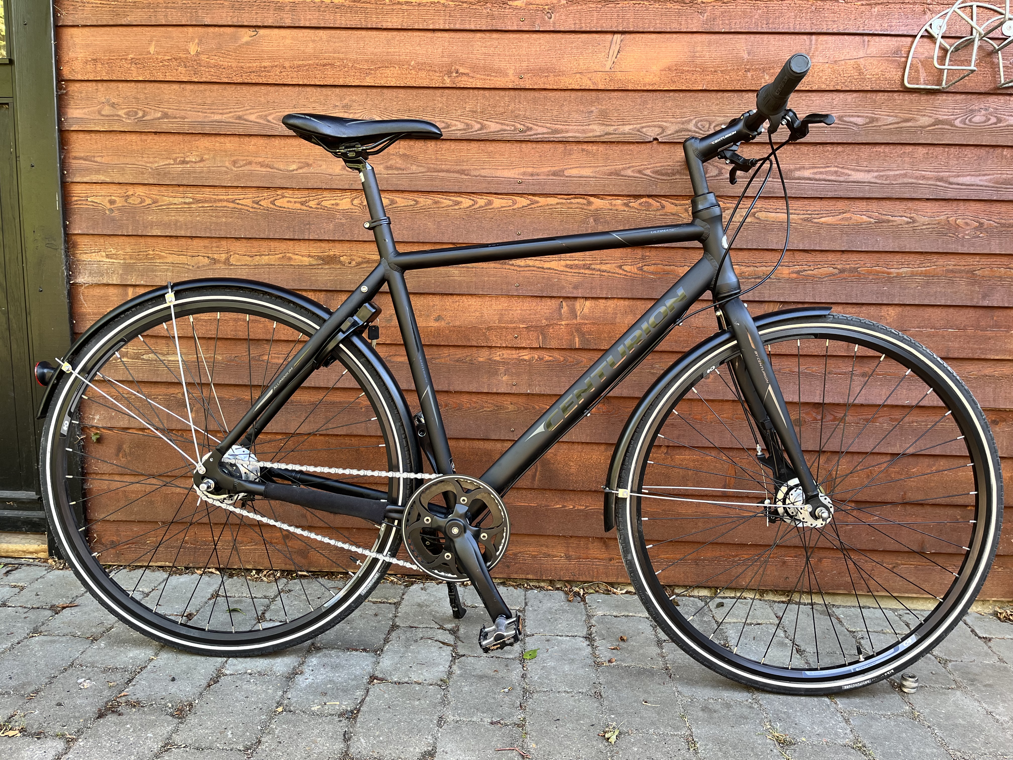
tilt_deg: -8.0
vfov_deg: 53.1
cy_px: 380
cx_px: 506
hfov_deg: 67.3
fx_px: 761
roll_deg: -1.8
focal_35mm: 26
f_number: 1.6
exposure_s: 1/122
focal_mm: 5.1
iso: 100
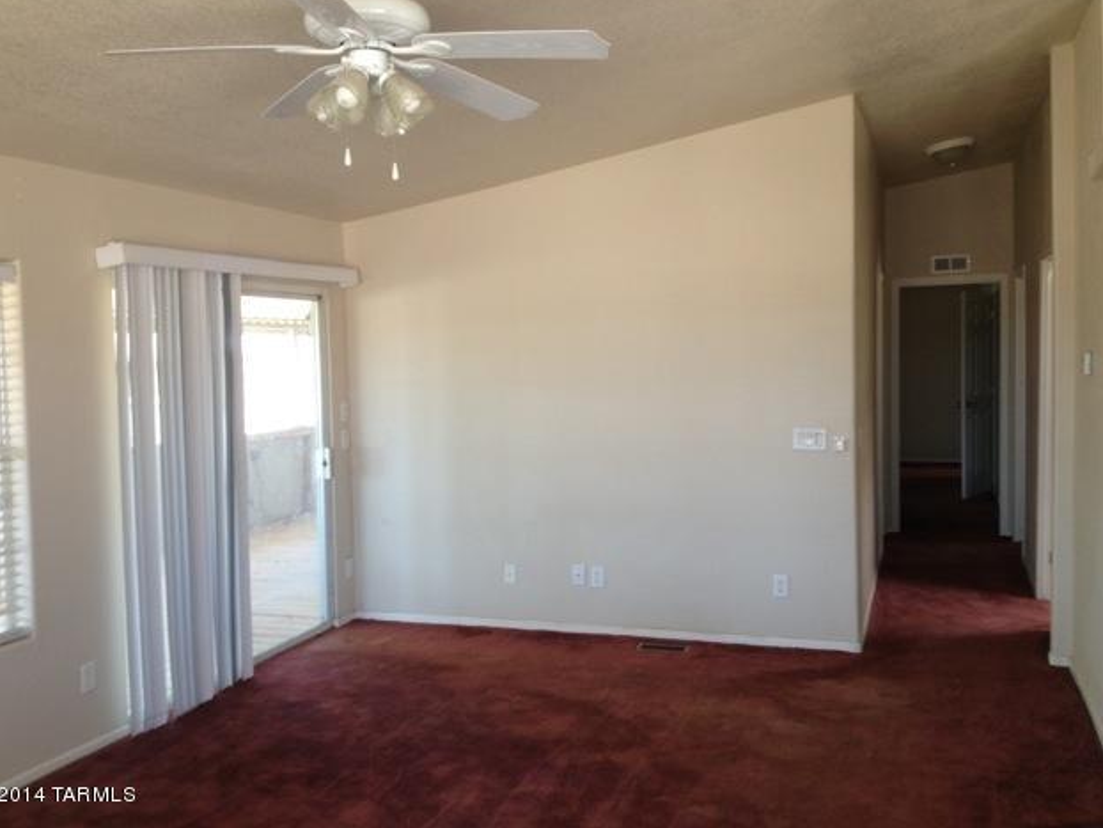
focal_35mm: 36
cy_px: 404
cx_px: 537
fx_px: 1148
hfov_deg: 51.3
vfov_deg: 39.7
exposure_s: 1/30
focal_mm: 4.28
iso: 50
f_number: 2.4
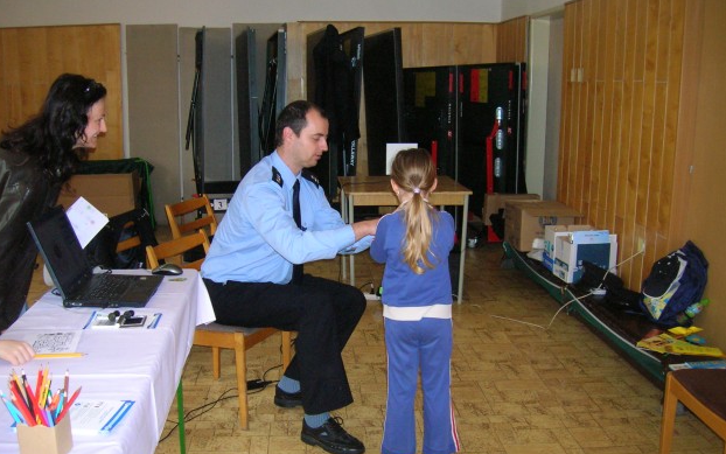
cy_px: 239
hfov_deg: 52.7
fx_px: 732
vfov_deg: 34.4
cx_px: 361
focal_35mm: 37
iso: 181
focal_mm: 5.7
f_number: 2.9
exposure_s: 1/60.1
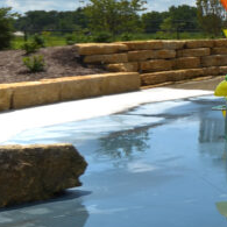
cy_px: 50
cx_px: 482
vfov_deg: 21.4
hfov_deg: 15.8
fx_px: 594
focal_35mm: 80
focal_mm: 12
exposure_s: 1/1600
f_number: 4
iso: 100
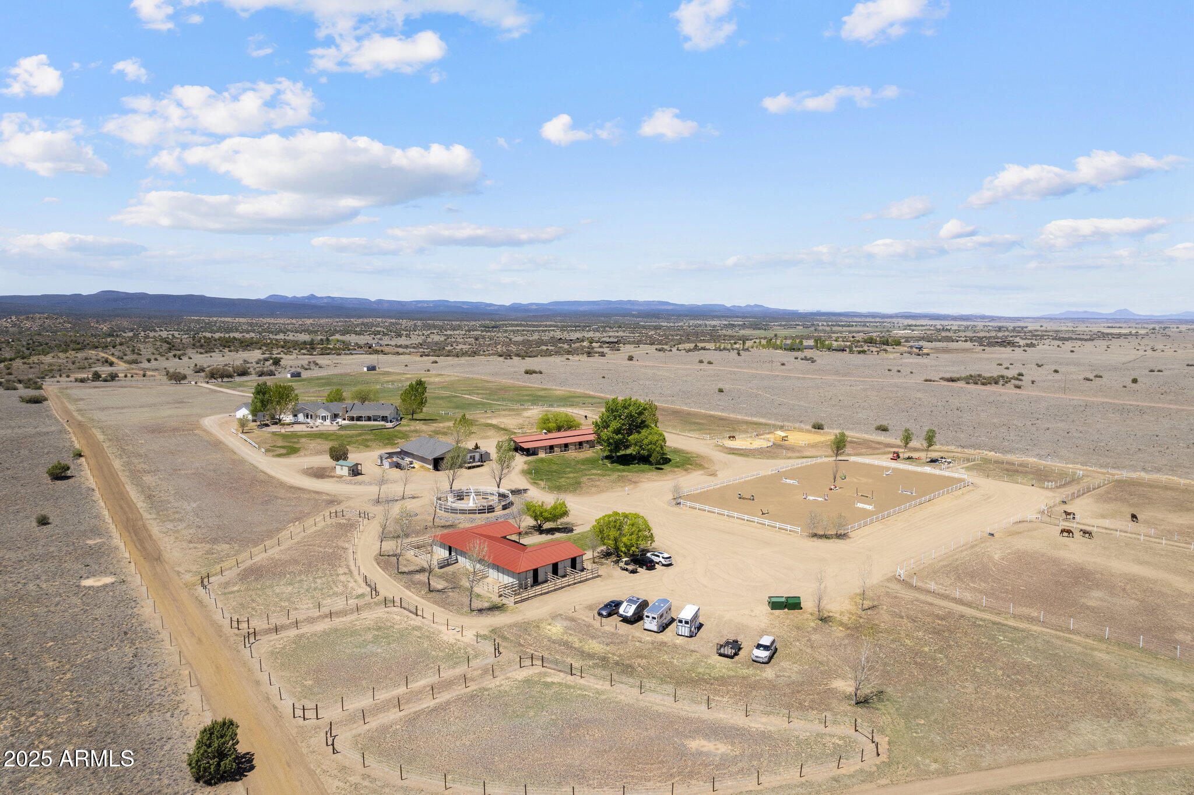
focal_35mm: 22
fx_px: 729
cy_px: 398
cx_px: 597
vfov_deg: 57.2
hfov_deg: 78.6
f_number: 2.8
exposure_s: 1/100
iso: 100
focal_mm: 8.38
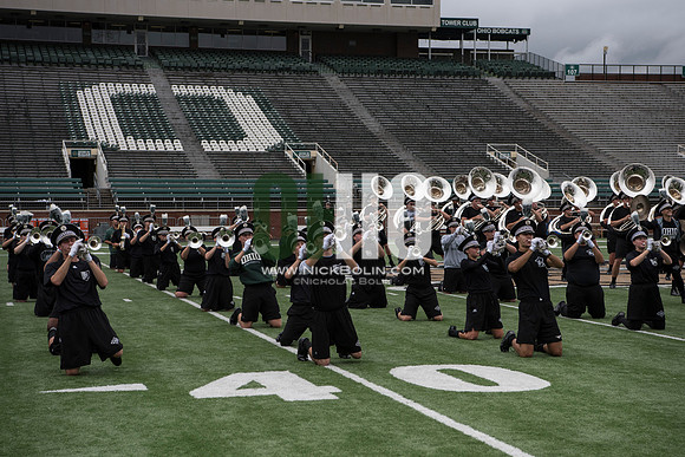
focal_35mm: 70
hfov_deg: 28.8
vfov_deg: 19.5
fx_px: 1332
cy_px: 228
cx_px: 342
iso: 640
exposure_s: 1/3200
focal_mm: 70
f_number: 5.6
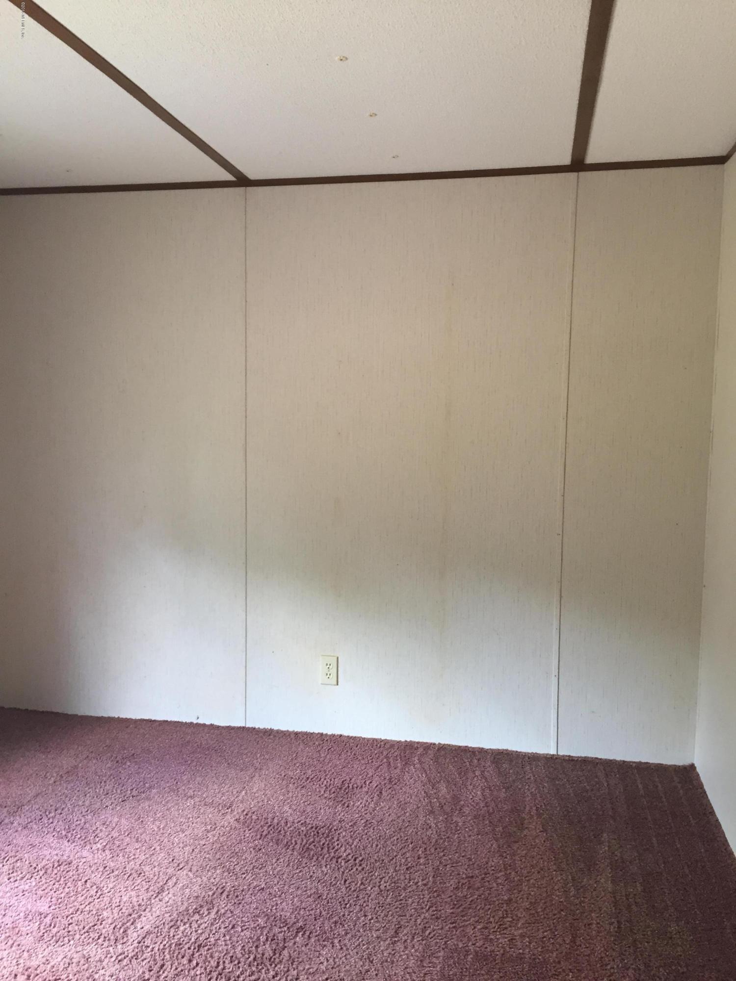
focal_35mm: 29
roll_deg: +1.0
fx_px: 822
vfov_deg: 61.7
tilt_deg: -4.8
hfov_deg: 48.2
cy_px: 490
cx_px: 368
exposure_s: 1/30
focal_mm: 4.15
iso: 80
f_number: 2.2
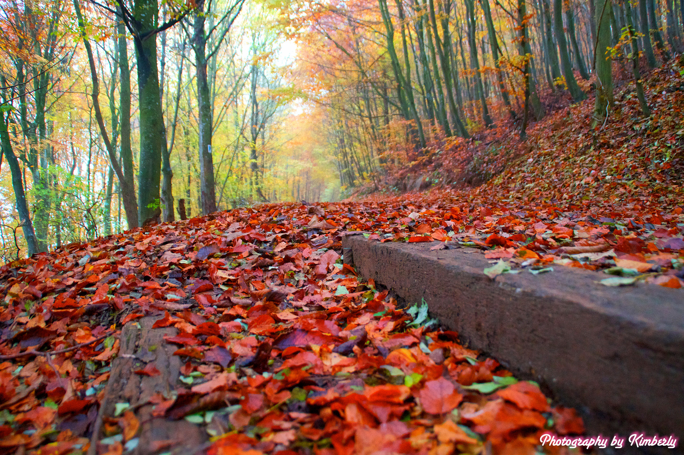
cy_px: 228
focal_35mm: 33
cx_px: 342
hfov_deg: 57.3
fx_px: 626
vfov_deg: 39.9
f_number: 4
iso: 2500
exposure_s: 1/160
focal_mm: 22
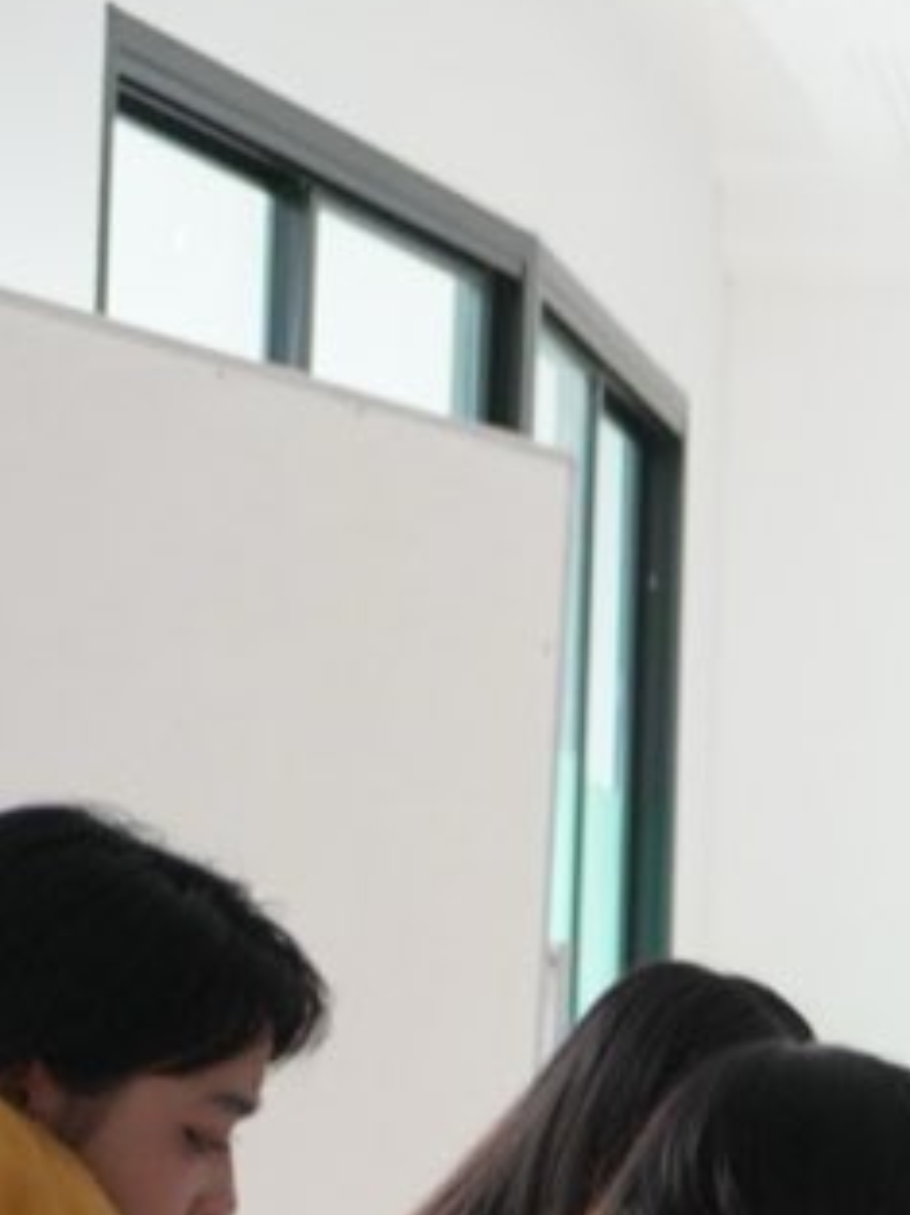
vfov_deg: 10.0
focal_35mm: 196
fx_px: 6879
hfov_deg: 6.8
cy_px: 1141
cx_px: 2846
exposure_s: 1/160
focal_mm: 40
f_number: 2.5
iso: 1250
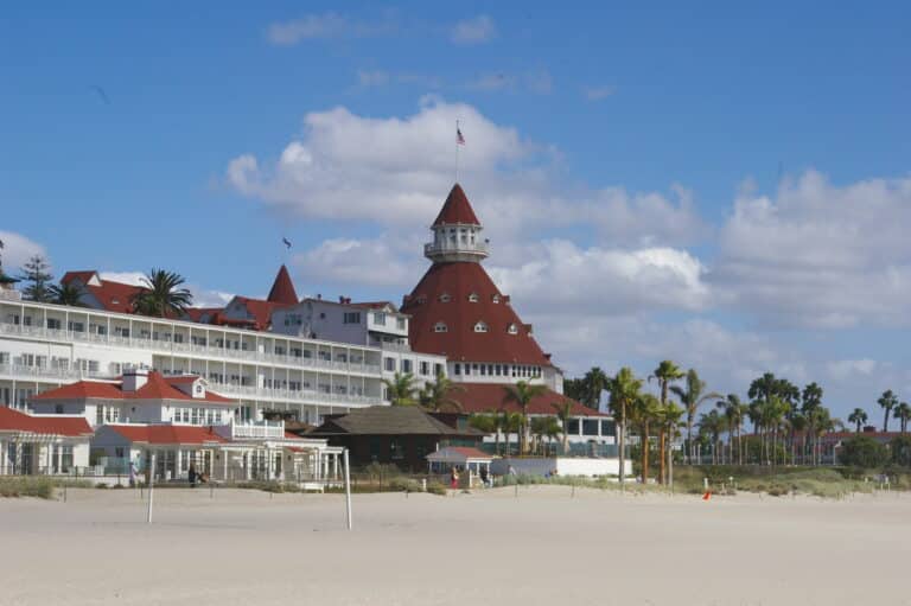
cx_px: 456
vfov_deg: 16.5
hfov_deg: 24.6
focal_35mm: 82
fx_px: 2086
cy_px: 303
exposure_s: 1/500
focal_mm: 55
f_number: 16
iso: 400
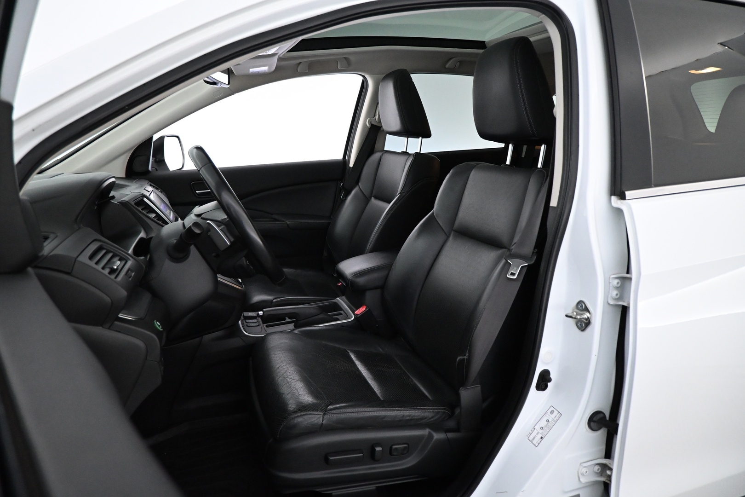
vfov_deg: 53.1
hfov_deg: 73.7
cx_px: 372
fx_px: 497
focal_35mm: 24
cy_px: 248
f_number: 3.5
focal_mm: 16
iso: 3200
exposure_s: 1/80
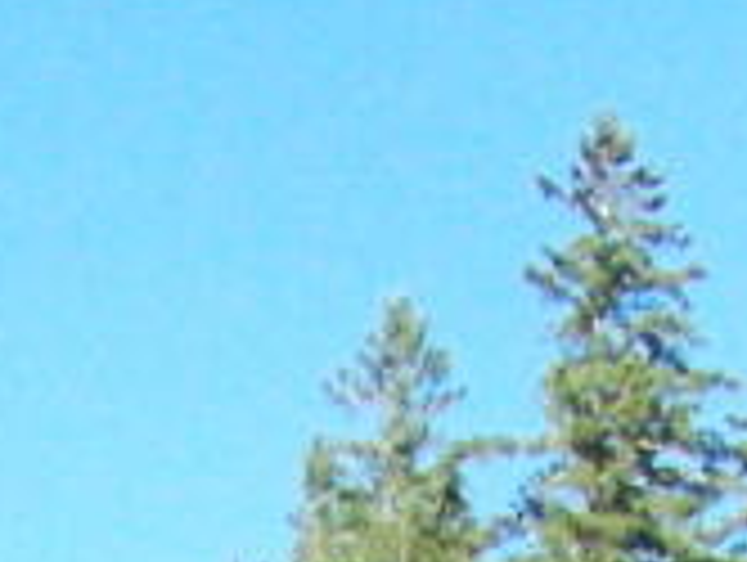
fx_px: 5057
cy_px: 1699
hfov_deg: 8.4
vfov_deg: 5.9
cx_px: -32
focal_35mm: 234
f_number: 5.6
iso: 400
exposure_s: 1/640
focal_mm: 6.3
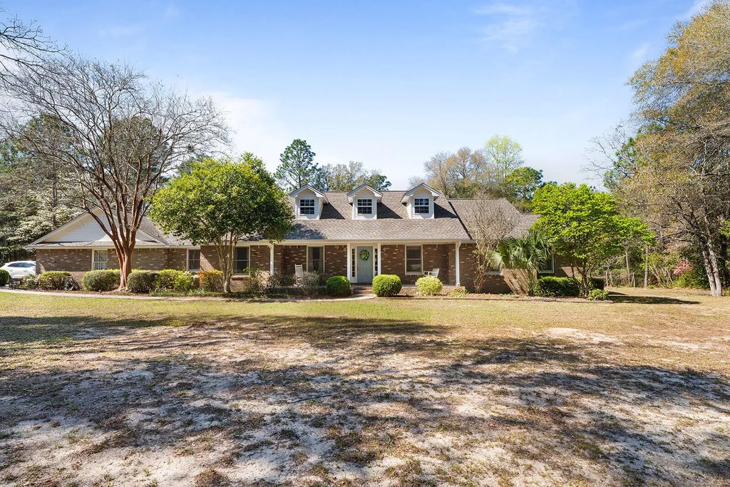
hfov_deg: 90.0
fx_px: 365
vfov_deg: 67.4
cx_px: 365
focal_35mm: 18
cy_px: 244
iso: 160
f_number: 6.3
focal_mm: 18
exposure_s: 1/320
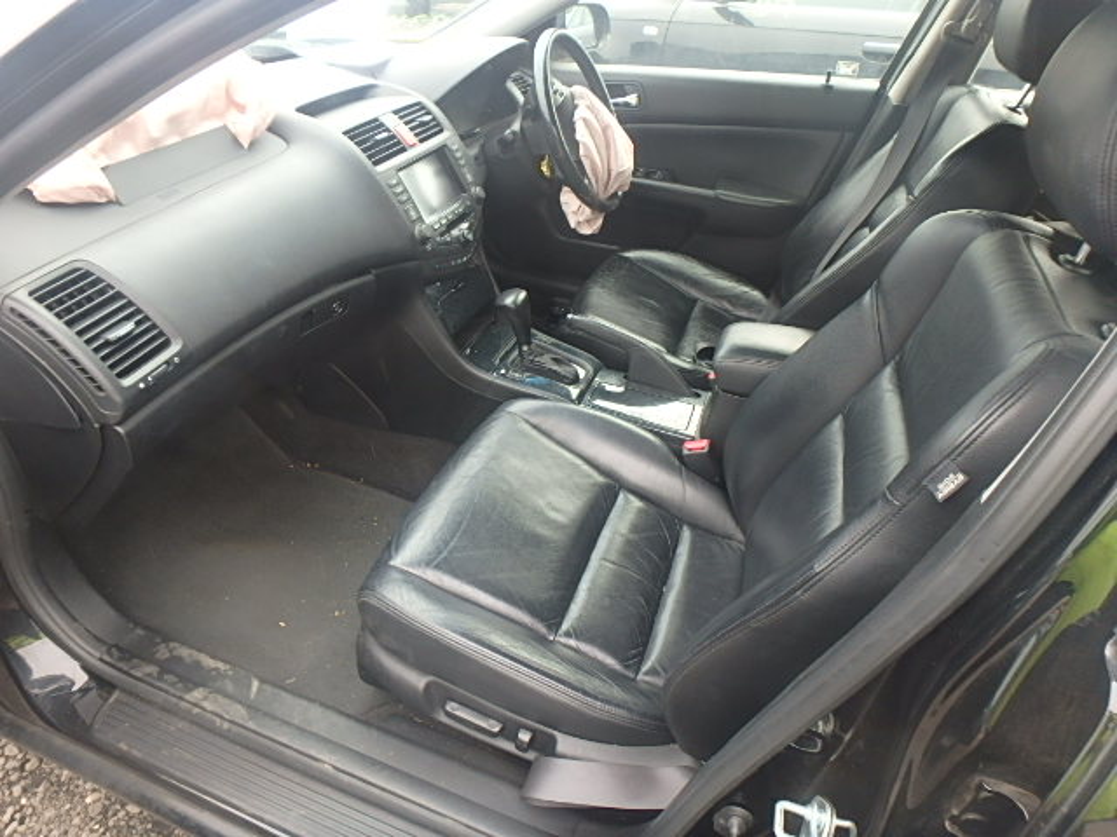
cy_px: 418
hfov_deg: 79.0
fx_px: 678
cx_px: 558
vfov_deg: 63.4
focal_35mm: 21
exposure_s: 1/60
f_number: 3.5
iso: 125
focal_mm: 3.7
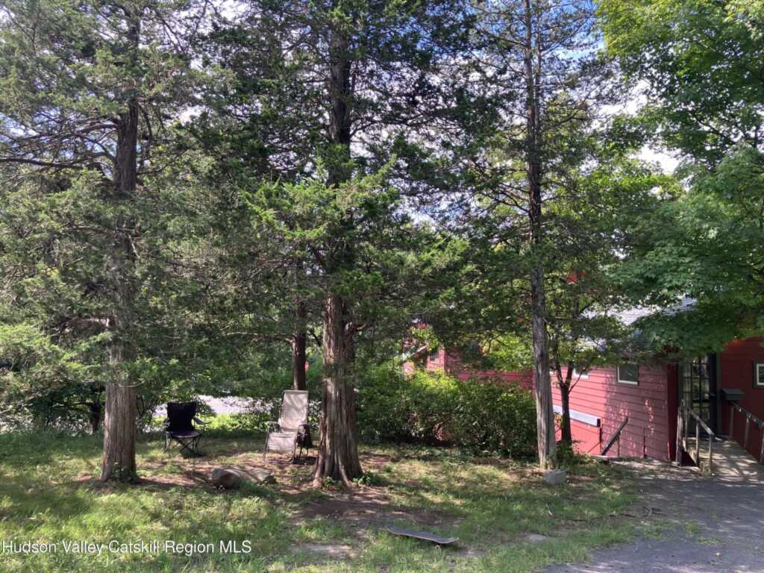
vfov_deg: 49.7
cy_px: 286
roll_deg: -1.2
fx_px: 618
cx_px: 382
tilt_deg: +5.4
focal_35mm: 28
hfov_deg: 63.4
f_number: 1.8
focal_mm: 3.99
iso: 25
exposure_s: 1/160
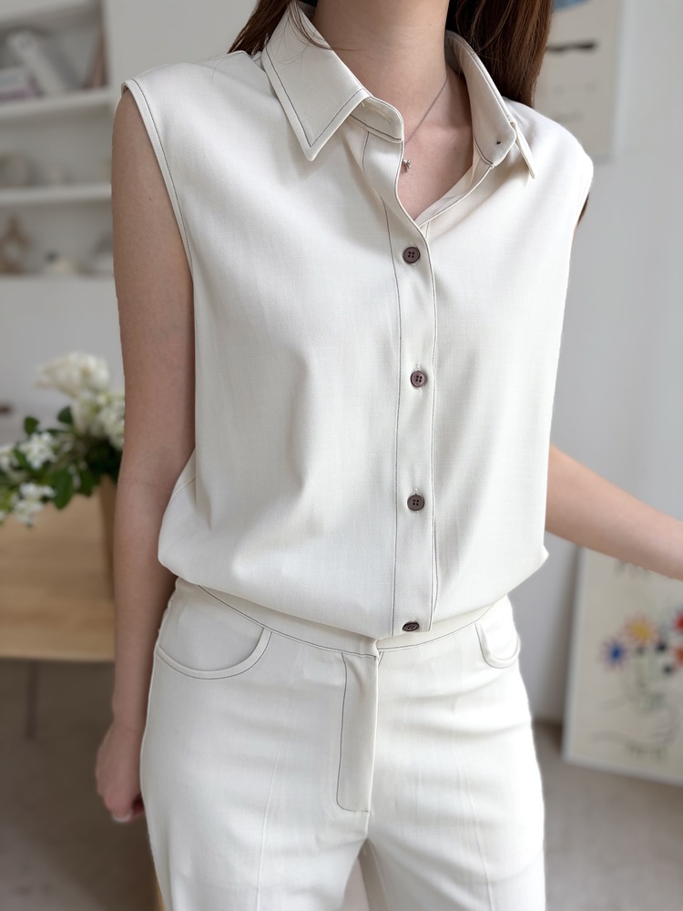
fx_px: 684
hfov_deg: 53.1
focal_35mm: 26
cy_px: 456
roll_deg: -0.1
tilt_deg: -14.3
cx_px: 342
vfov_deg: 67.3
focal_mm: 5.96
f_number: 1.6
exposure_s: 1/122
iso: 32
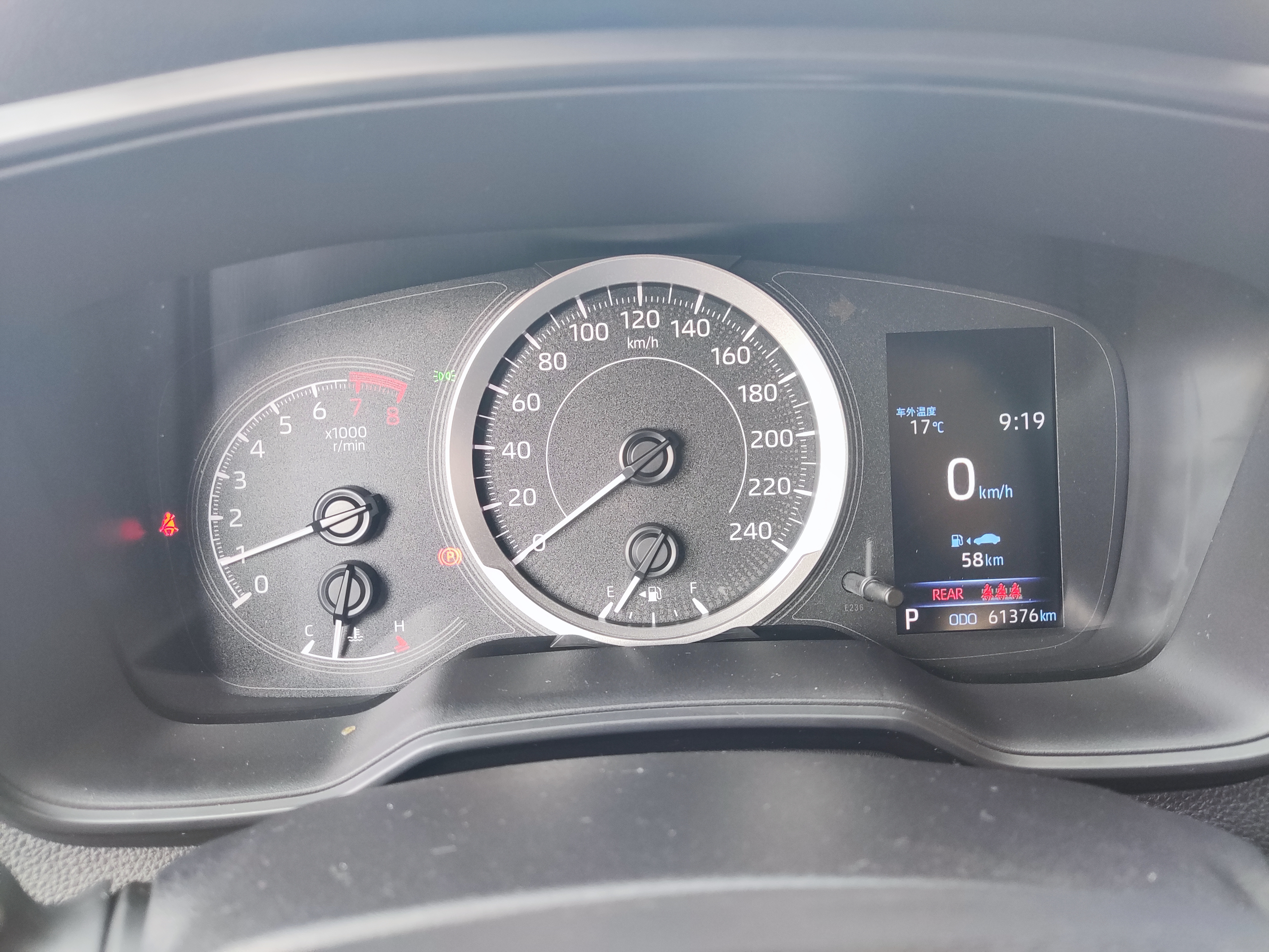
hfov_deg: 69.4
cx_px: 634
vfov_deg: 54.9
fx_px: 916
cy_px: 476
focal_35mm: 25
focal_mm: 4.71
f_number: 1.79
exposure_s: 1/50
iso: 216
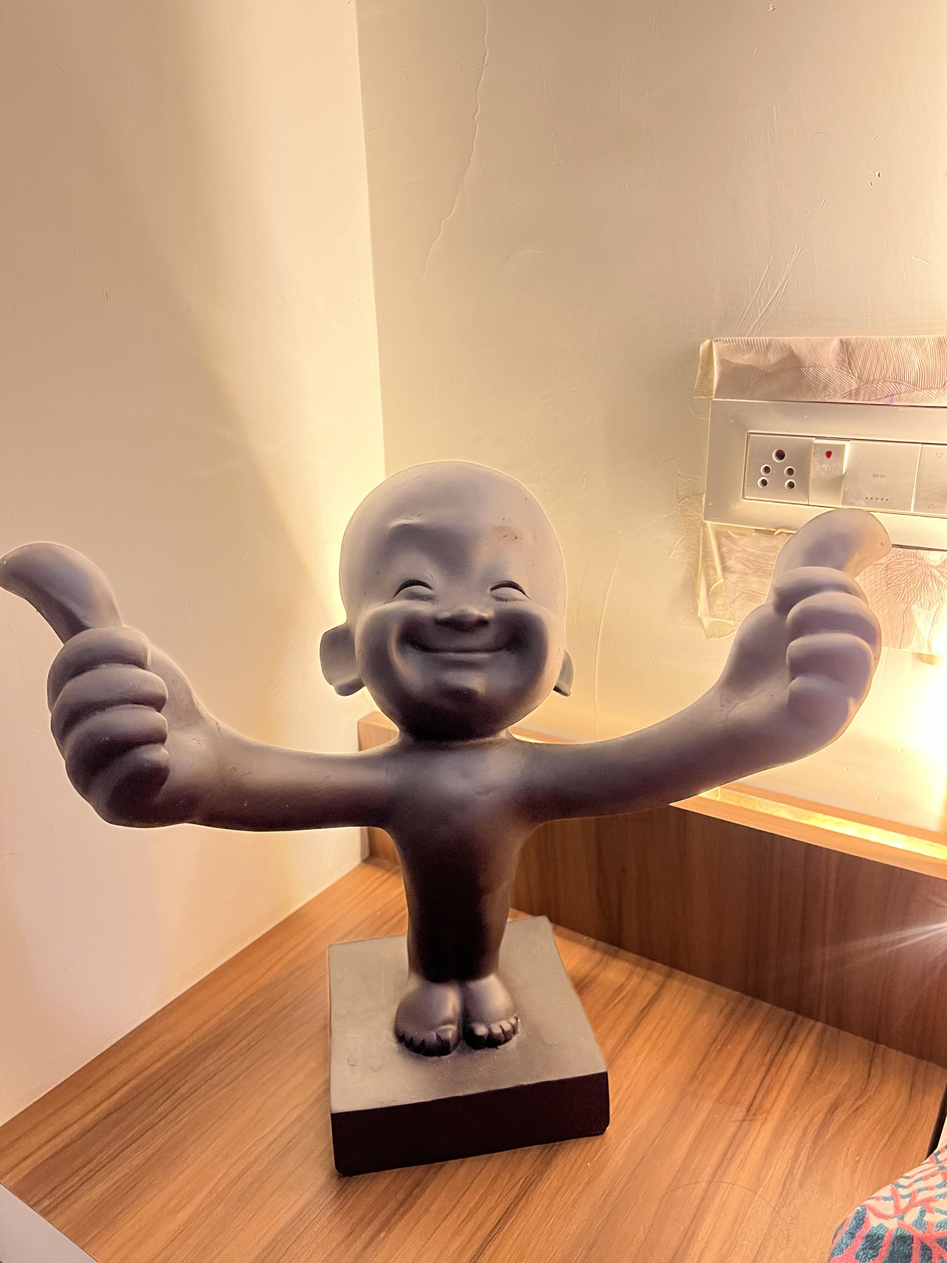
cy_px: 632
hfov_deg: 53.1
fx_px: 948
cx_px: 474
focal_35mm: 26
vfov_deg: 67.3
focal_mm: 5.7
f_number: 1.5
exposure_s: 1/50
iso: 250
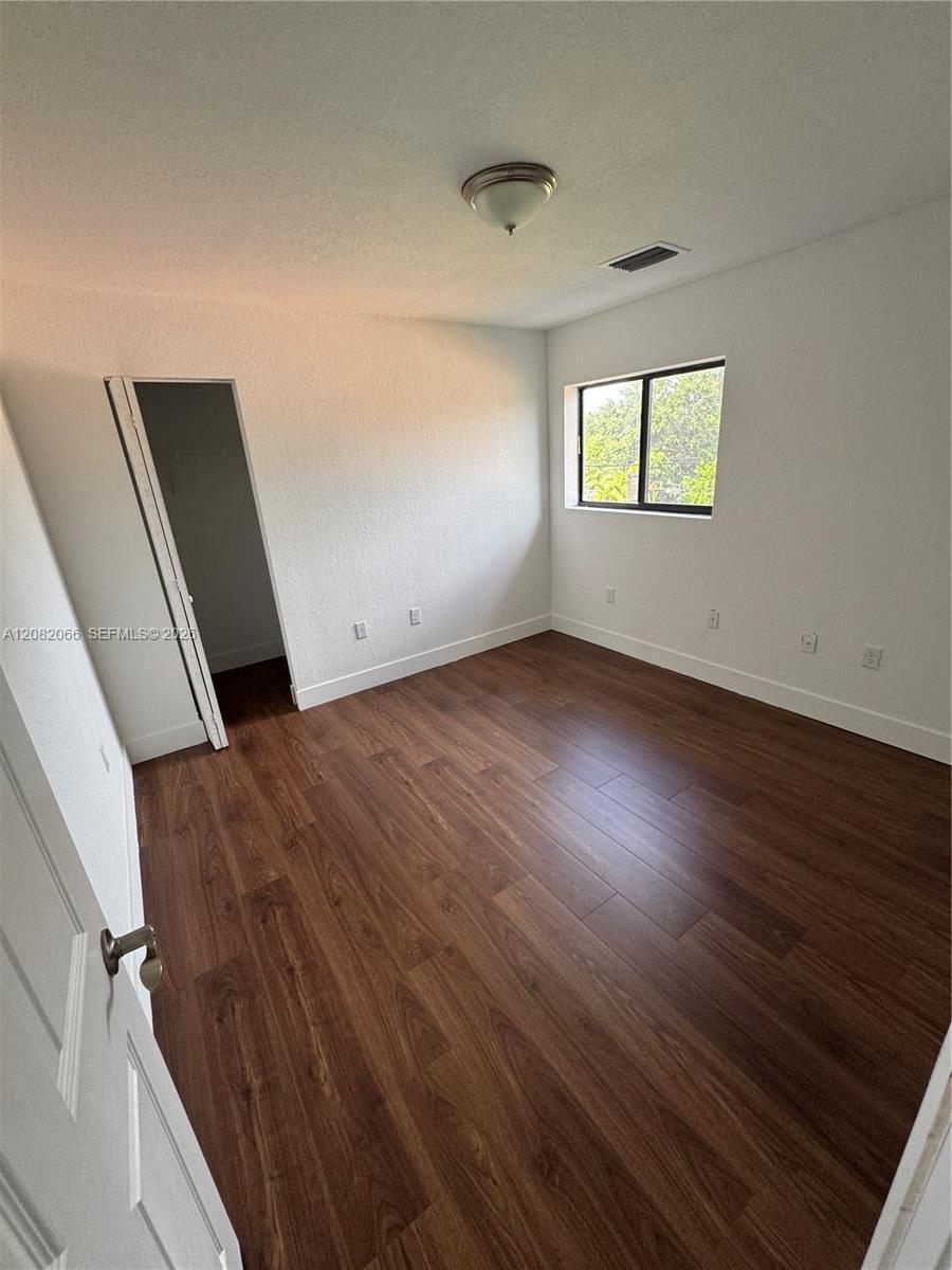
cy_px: 635
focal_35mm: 14
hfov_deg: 85.7
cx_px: 476
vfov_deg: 102.1
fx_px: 513
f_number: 2.2
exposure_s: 1/99
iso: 125
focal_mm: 2.22
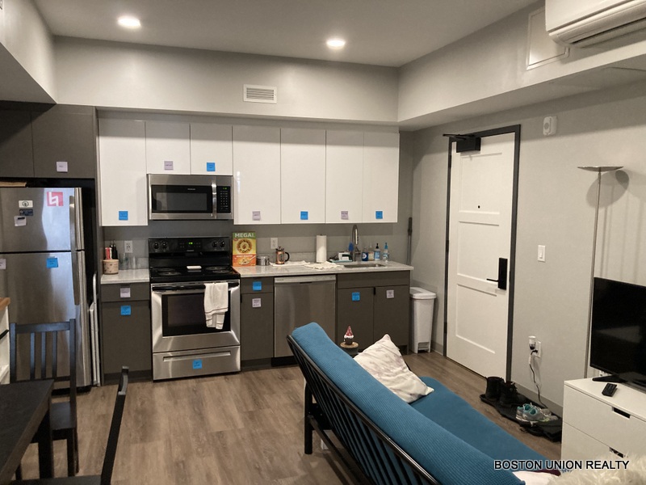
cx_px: 323
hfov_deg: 63.4
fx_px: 523
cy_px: 242
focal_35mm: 28
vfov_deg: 49.7
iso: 320
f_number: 1.8
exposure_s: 1/60
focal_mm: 3.99
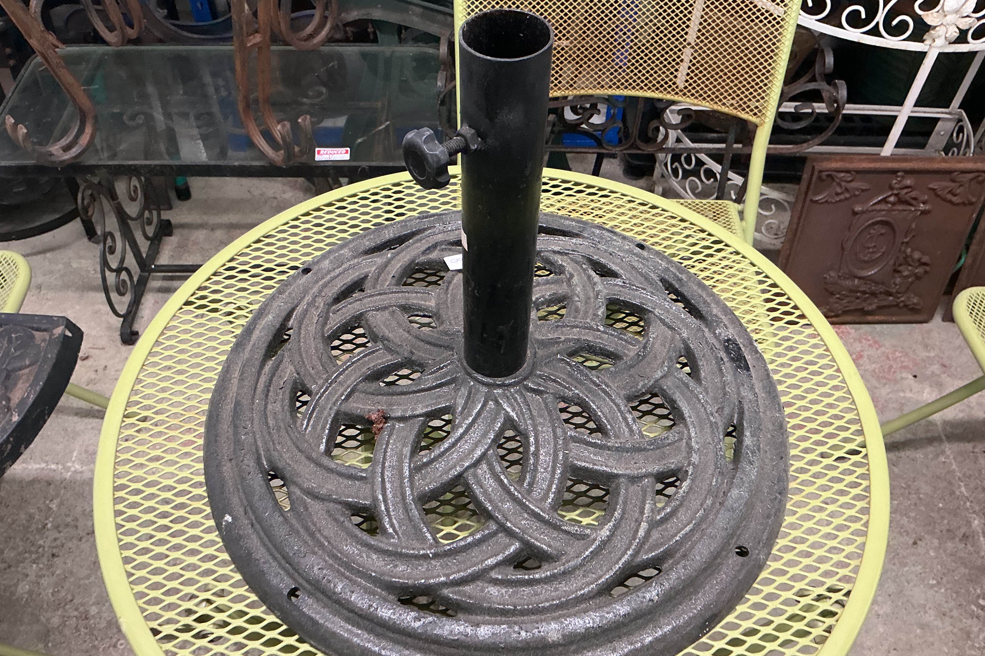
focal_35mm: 31
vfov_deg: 42.3
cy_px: 342
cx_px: 483
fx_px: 848
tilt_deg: -51.5
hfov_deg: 60.3
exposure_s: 1/50
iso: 160
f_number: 1.8
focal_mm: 3
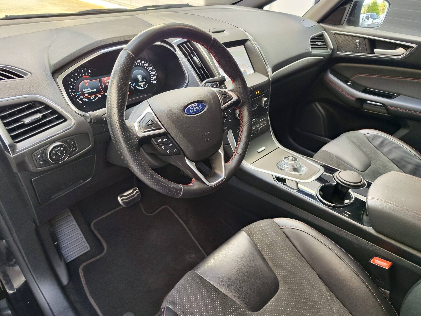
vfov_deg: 58.9
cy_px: 158
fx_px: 280
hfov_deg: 73.9
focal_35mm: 23
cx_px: 210
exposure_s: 1/82.6
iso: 334
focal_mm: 7.01
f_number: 1.69
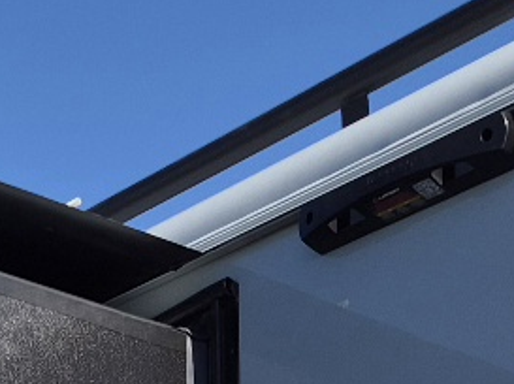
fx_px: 2002
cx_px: 335
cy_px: 998
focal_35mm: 135
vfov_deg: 9.4
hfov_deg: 14.6
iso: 80
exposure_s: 1/5000
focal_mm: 5.4
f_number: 1.8
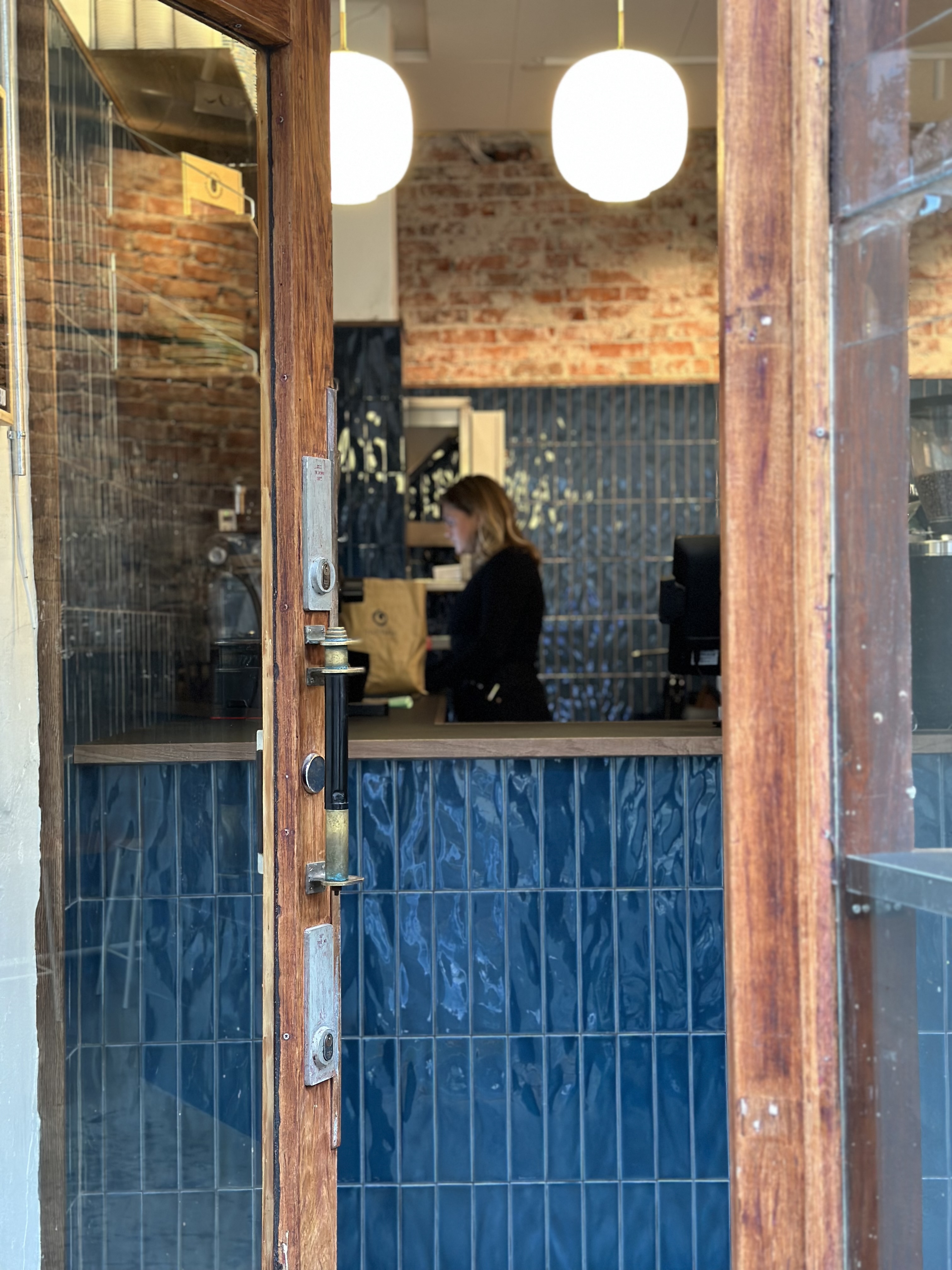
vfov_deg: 39.7
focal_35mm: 48
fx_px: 1760
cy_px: 635
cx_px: 476
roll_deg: +0.5
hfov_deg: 30.3
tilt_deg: -1.2
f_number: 1.78
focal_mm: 6.86
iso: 320
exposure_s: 1/33
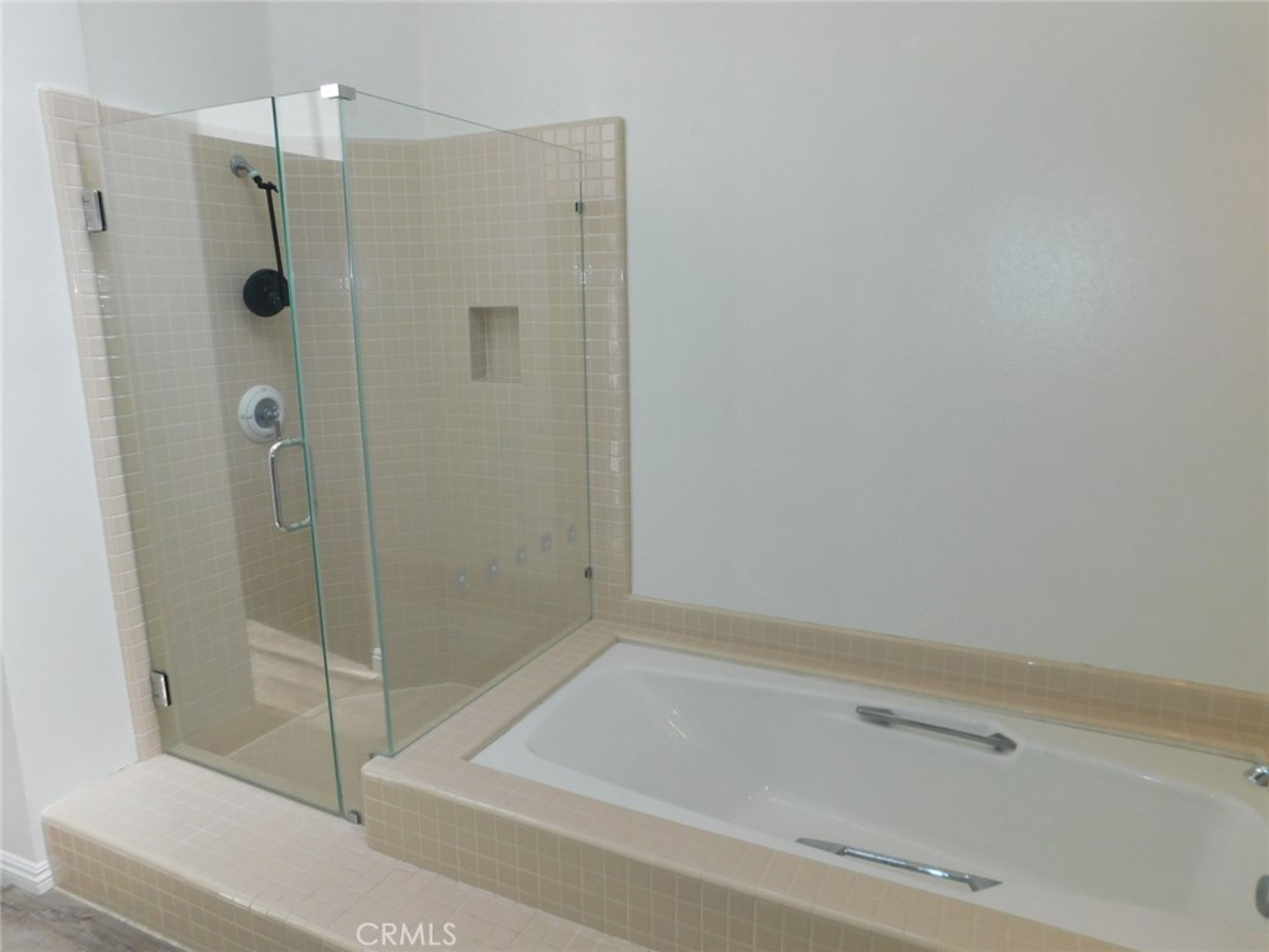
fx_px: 843
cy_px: 476
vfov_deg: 58.9
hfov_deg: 73.9
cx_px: 634
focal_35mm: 23
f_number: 3
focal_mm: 4
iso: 125
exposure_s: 1/200
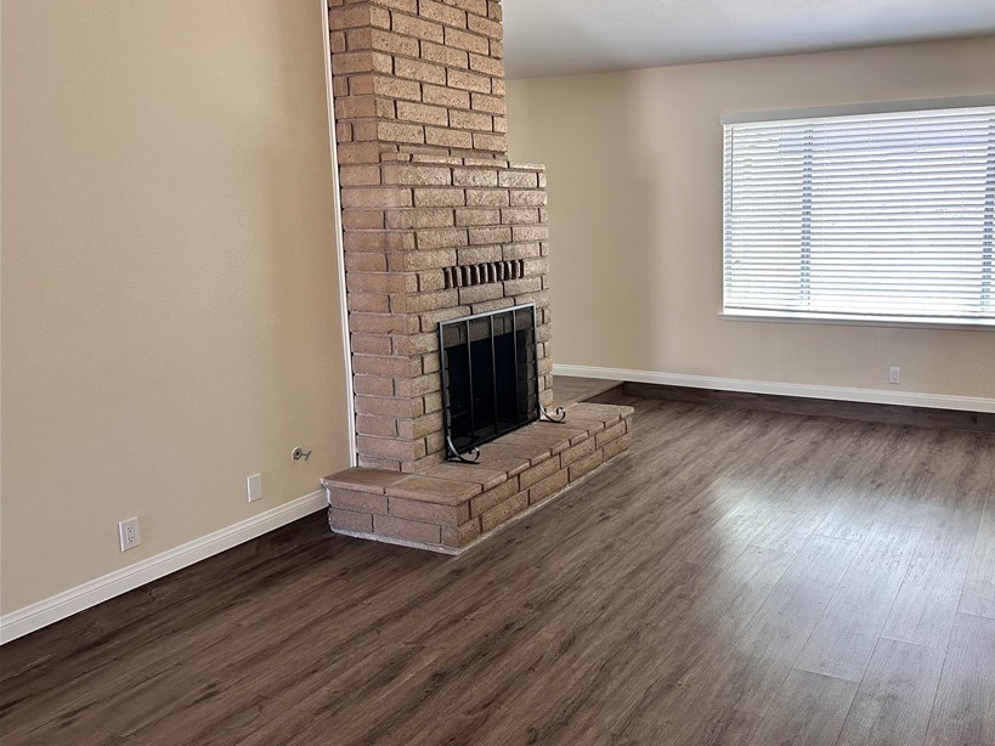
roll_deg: +0.7
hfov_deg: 59.2
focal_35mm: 30
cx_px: 621
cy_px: 339
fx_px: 862
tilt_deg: -7.5
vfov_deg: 46.7
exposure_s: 1/120
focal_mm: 6.86
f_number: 1.78
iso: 250
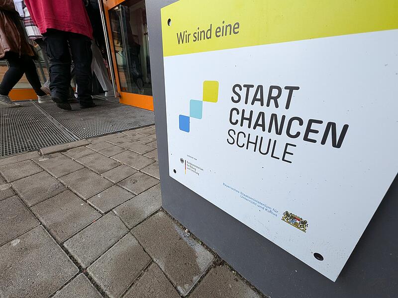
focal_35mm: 13
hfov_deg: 106.2
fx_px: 149
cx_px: 199
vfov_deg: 89.9
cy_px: 149
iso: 262
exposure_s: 1/458
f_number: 2.2
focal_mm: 1.95
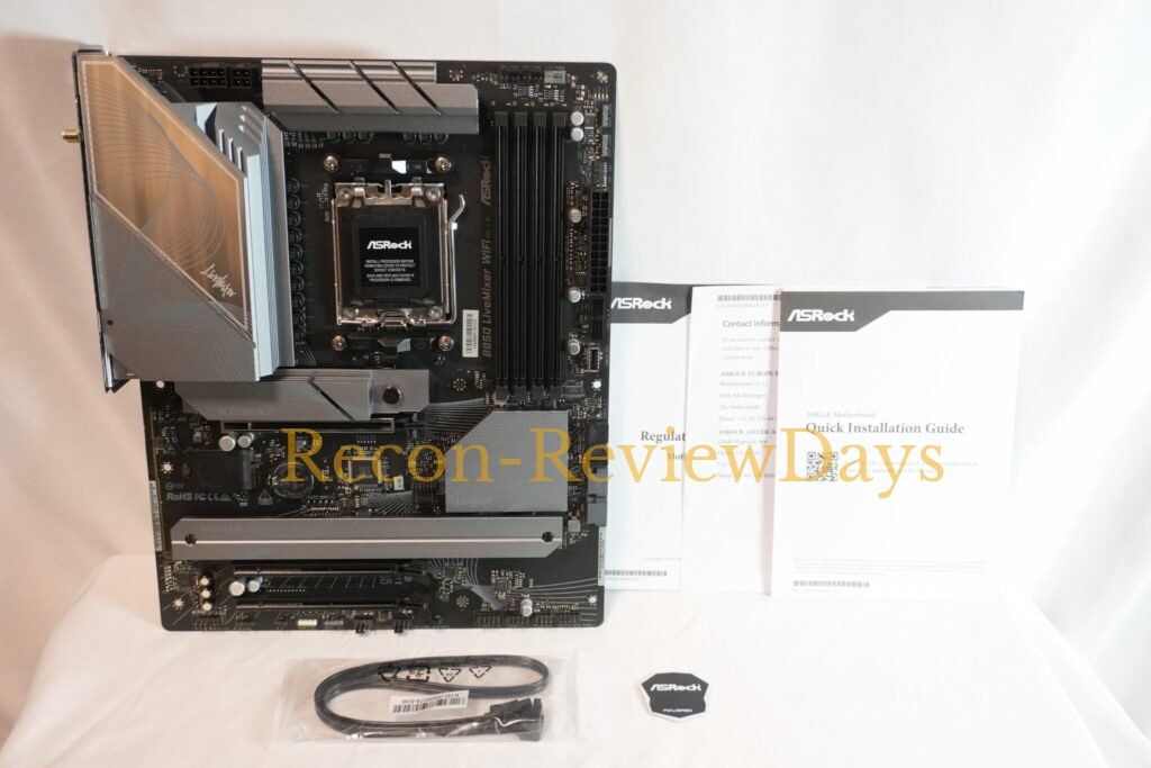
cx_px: 576
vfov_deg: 36.9
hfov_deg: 53.1
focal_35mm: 36
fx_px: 1151
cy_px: 384
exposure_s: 1/40
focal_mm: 24
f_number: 4.5
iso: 800
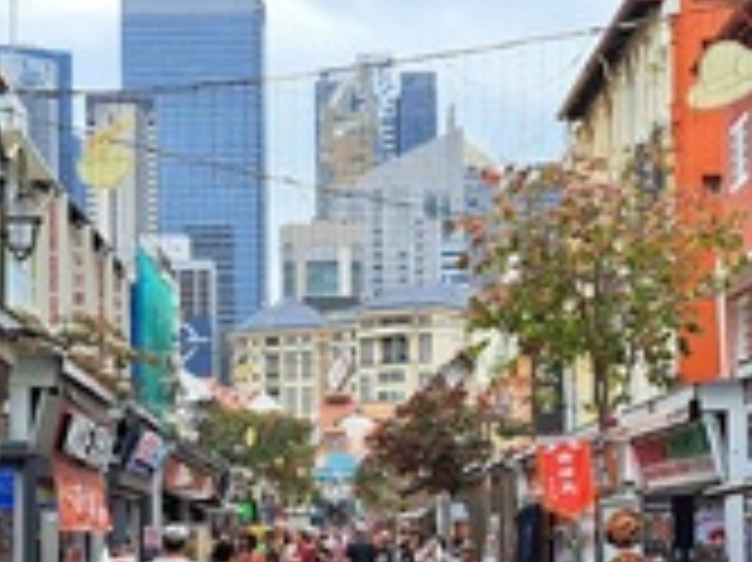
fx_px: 1997
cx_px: 338
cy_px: 472
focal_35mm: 92
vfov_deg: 15.9
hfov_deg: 21.3
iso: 50
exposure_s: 1/1242
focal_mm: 5.23
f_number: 1.8
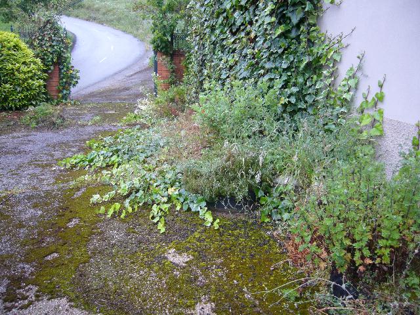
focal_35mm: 35
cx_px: 210
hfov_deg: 52.6
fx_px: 425
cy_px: 158
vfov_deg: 40.7
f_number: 2.8
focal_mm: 5.8
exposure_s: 1/50
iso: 100
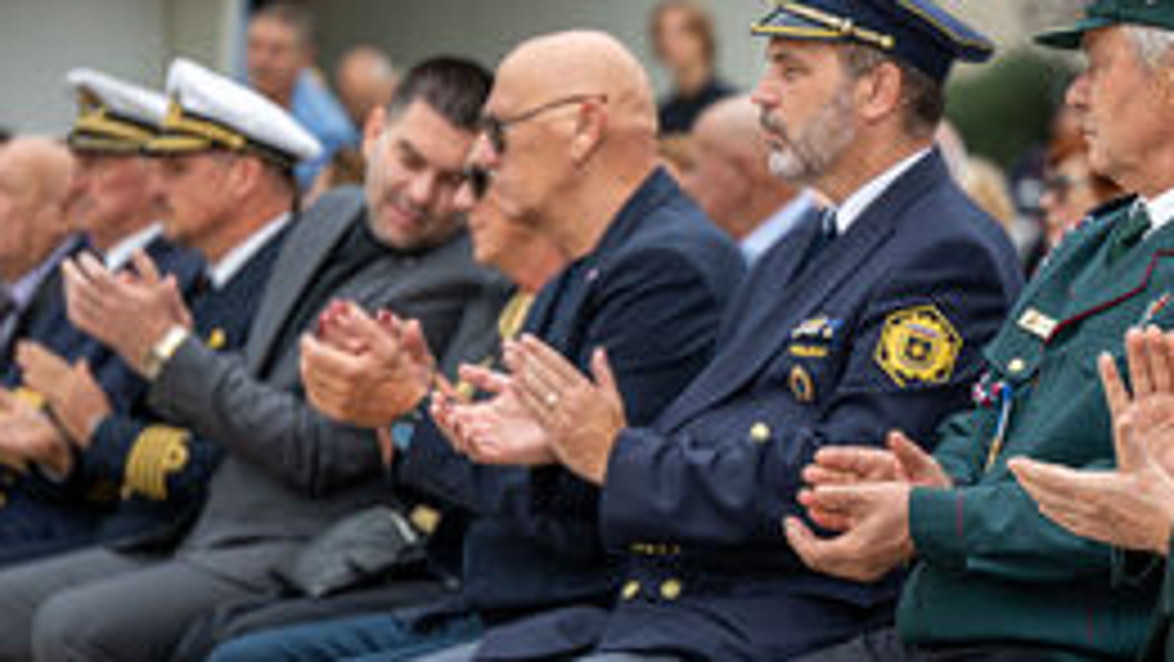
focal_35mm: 168
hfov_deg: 12.8
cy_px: 311
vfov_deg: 7.2
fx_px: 5231
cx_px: 900
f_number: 2.8
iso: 72
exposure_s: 1/400
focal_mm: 93
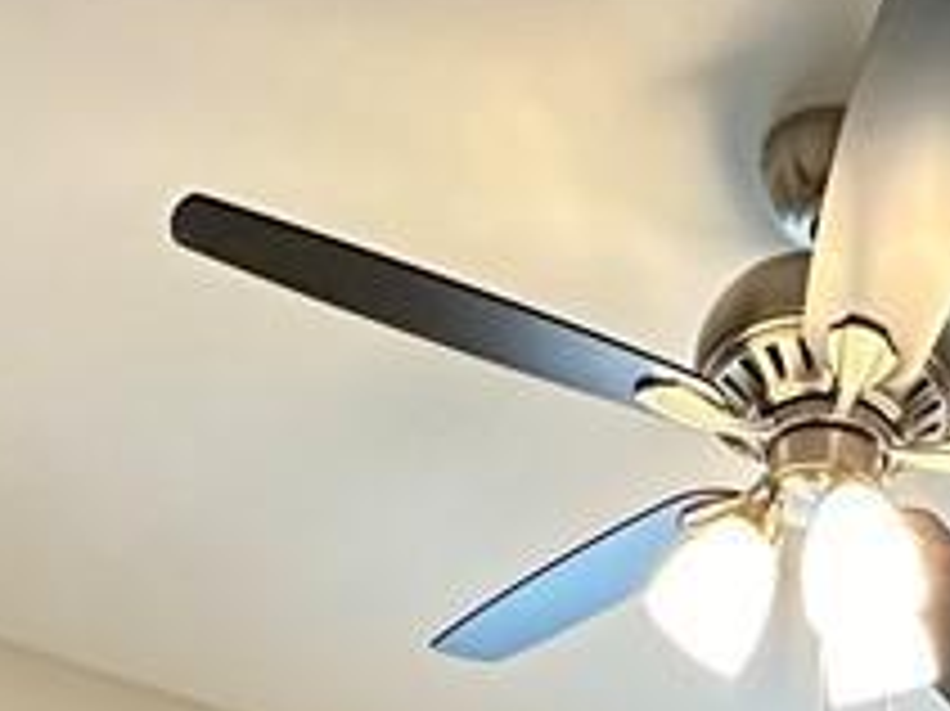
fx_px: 1865
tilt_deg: -3.5
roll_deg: -0.9
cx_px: 842
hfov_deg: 27.6
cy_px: 1696
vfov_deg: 14.4
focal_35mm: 68
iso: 250
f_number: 2.2
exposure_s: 1/60
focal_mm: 2.22
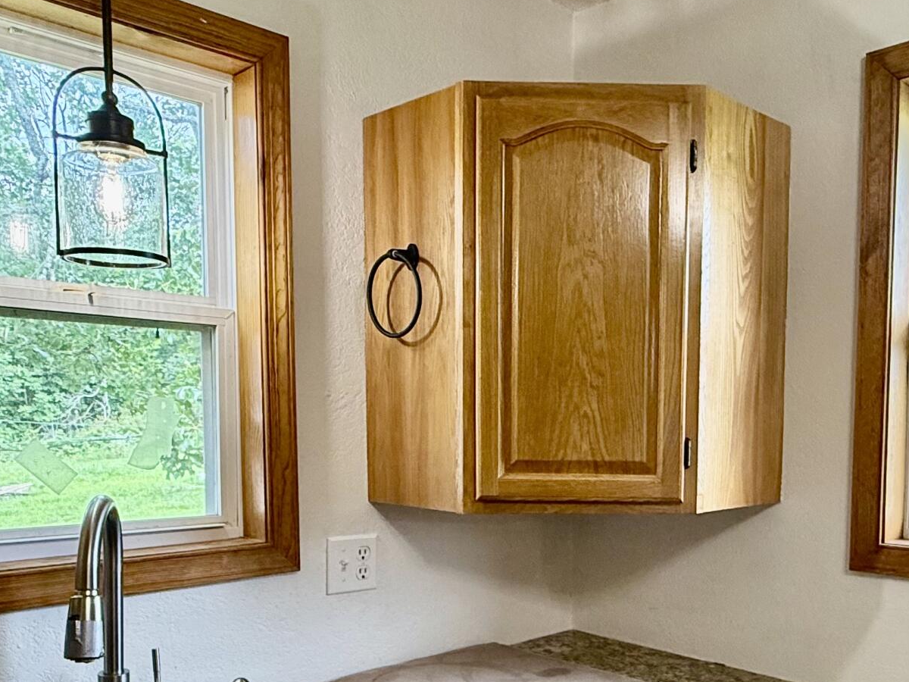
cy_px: 490
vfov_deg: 39.9
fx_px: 919
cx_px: 589
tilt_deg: -3.8
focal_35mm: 35
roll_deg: -0.5
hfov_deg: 51.9
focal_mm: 2.22
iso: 160
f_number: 2.2
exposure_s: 1/120
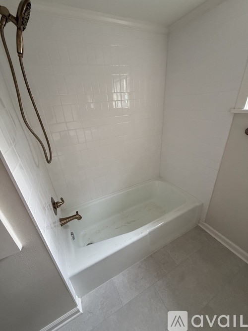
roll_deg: +4.5
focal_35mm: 14
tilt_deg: -25.3
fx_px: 134
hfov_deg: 85.7
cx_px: 124
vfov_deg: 102.1
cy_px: 166
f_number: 2.2
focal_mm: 2.22
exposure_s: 1/88
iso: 320
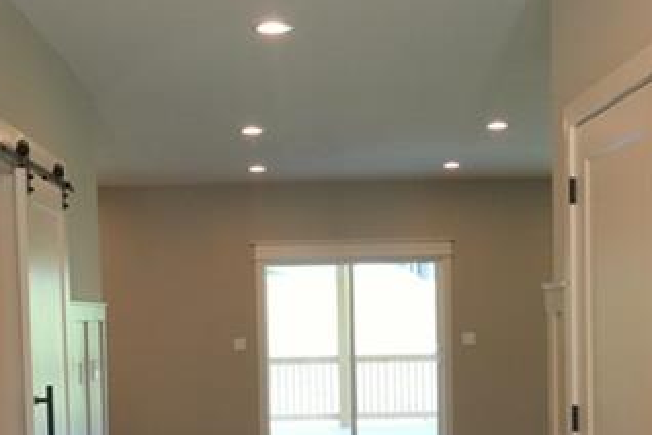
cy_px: 365
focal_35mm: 58
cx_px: 295
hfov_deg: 34.5
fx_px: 1050
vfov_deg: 23.0
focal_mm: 6.9
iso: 640
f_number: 5
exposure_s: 1/125
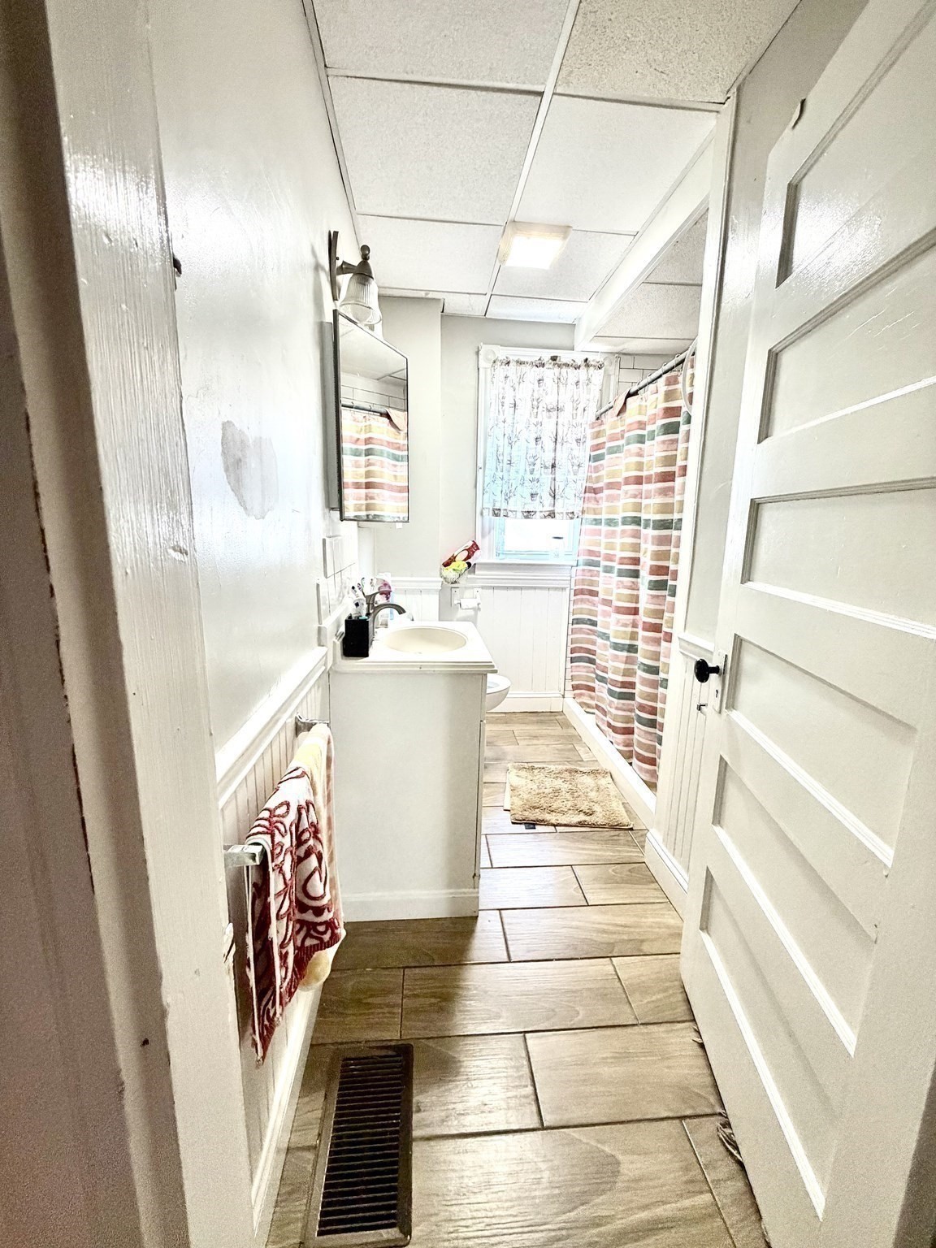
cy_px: 624
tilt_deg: -10.5
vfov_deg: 102.1
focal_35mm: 14
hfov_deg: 85.7
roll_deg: -0.6
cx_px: 468
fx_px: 505
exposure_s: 1/60
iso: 400
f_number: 2.2
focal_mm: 2.22
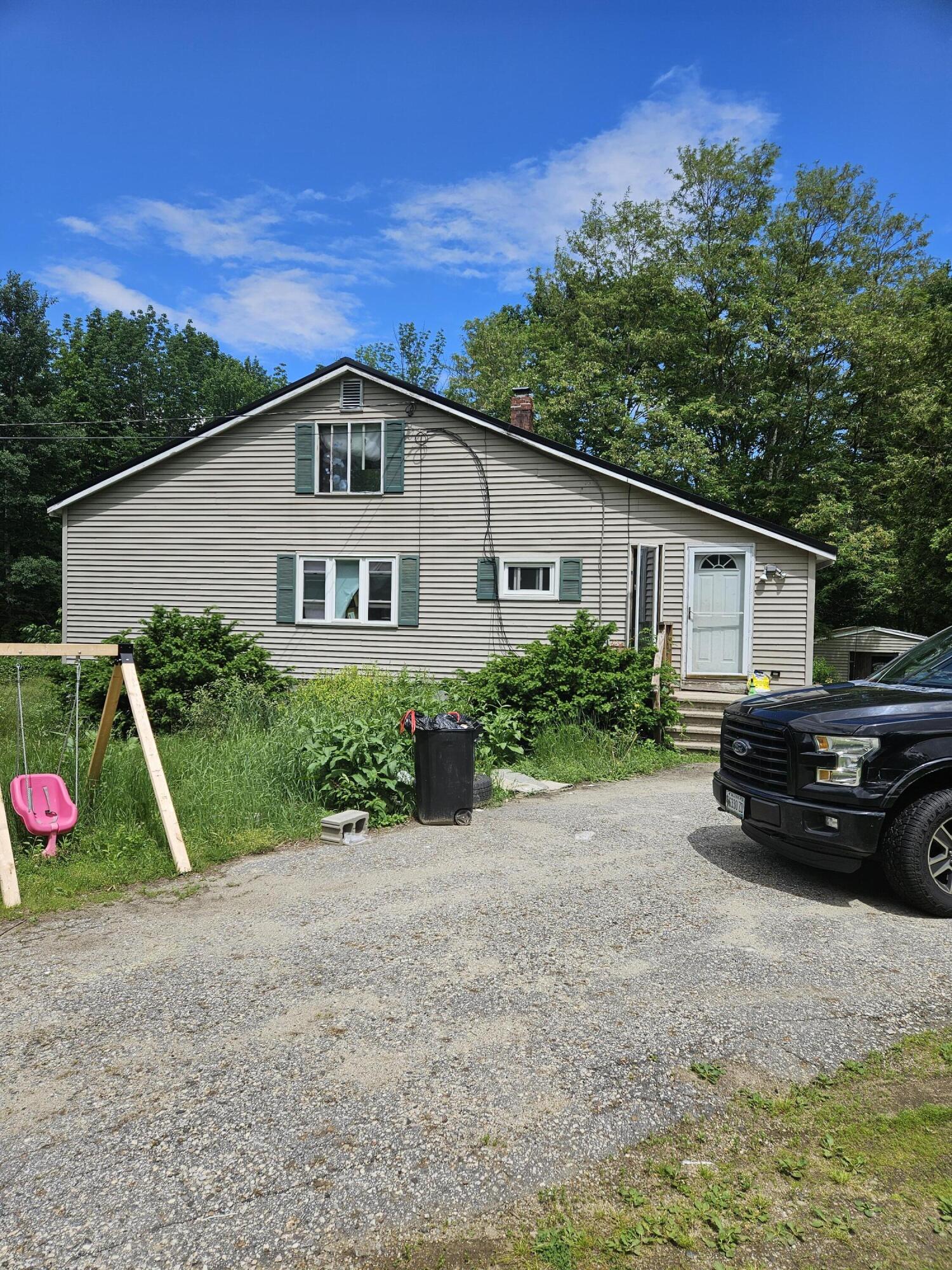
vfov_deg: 73.9
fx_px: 843
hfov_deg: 58.9
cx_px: 476
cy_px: 635
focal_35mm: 23
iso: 25
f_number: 1.8
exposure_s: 1/1957
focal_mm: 5.4
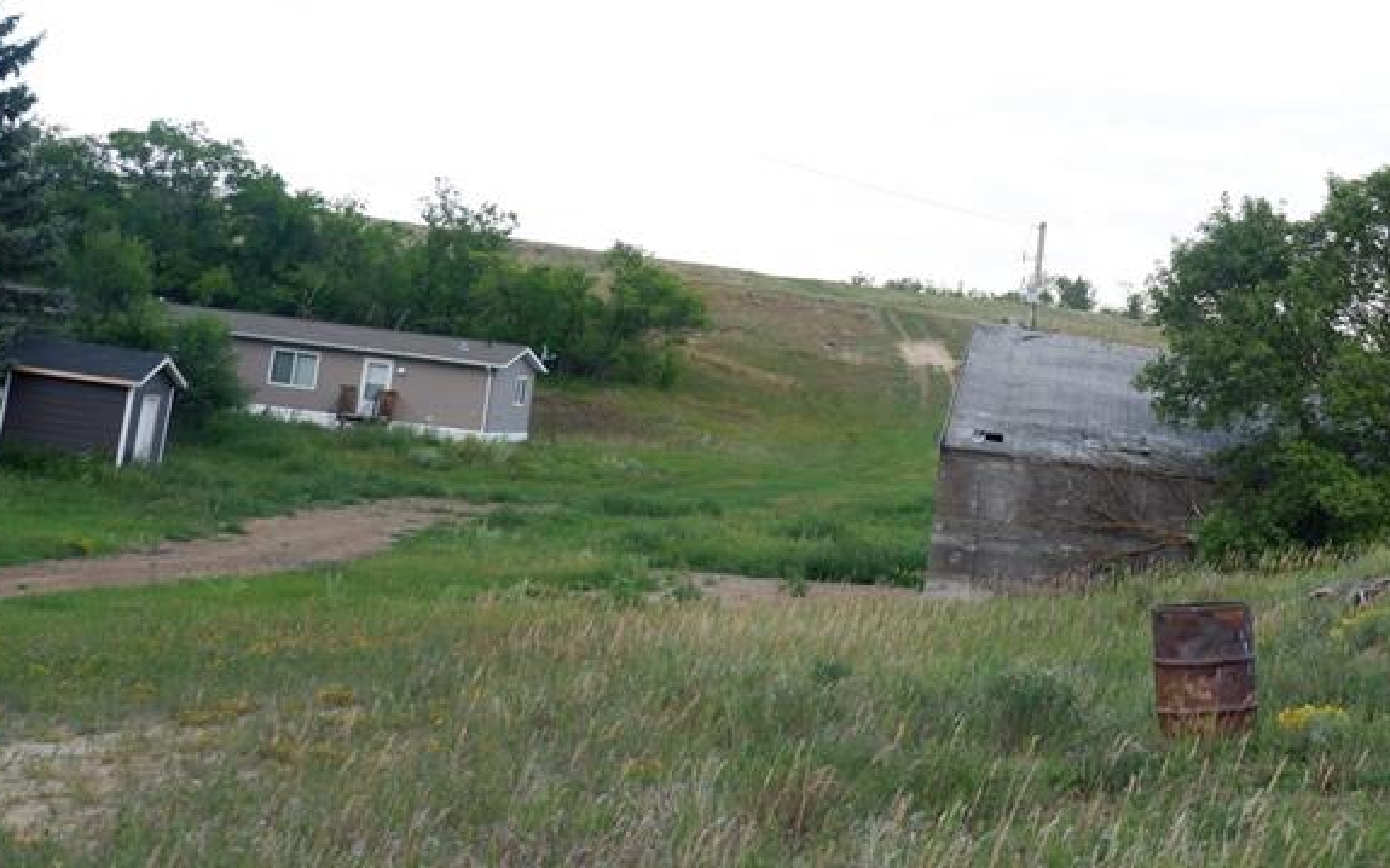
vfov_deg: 26.1
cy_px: 261
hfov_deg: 39.6
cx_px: 1088
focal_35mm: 49
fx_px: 1856
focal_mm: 18.2
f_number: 4
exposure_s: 1/140
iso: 200
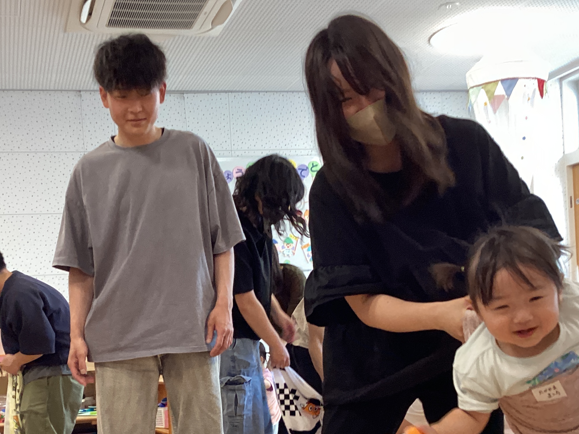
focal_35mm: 51
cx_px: 203
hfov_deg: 37.2
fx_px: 853
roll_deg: +2.9
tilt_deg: -2.3
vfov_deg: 27.9
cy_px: 356
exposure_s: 1/60
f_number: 2.4
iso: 125
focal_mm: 3.3
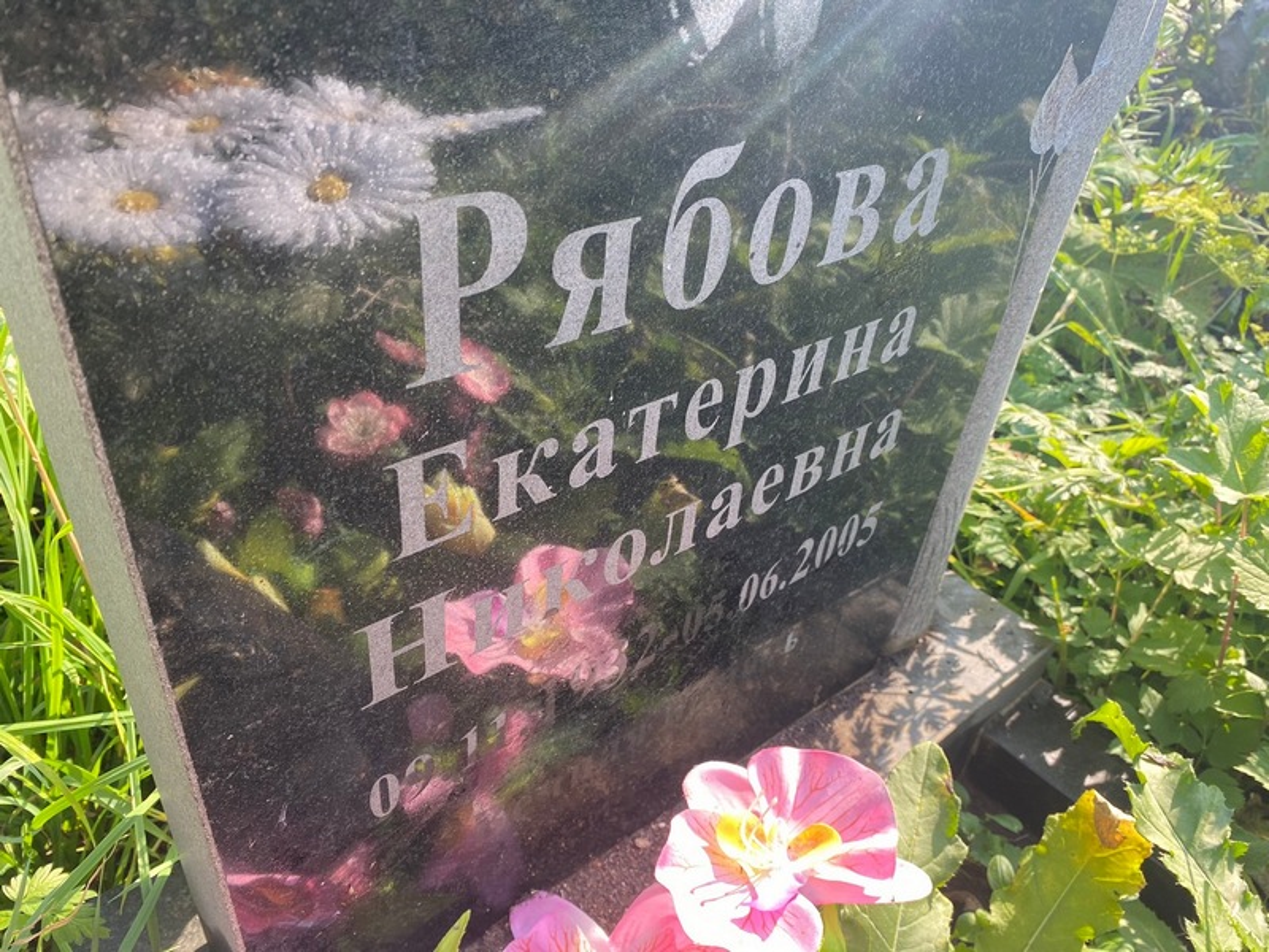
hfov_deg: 67.3
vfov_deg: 53.1
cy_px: 476
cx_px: 634
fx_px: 953
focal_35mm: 26
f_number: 1.8
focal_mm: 4.25
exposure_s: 1/222
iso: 32
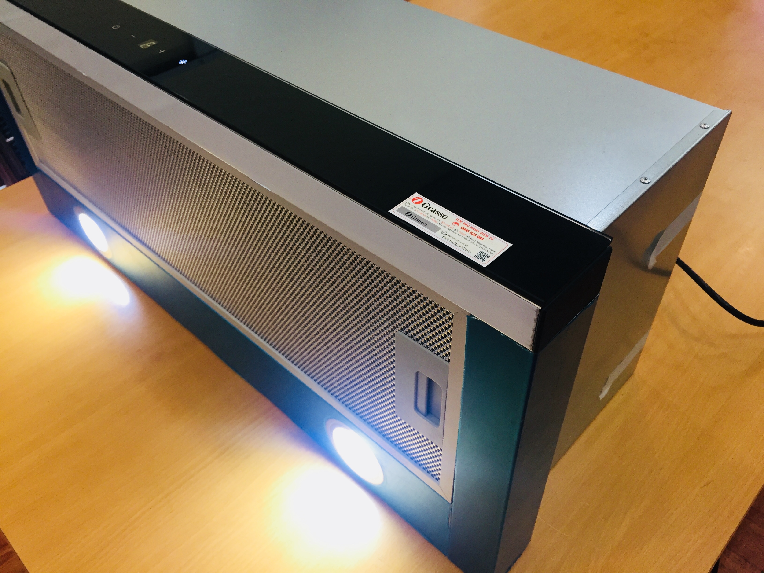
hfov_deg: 61.7
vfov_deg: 48.2
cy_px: 286
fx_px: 640
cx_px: 382
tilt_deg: -45.4
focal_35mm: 29
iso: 50
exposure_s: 1/33
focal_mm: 4.15
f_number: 2.2
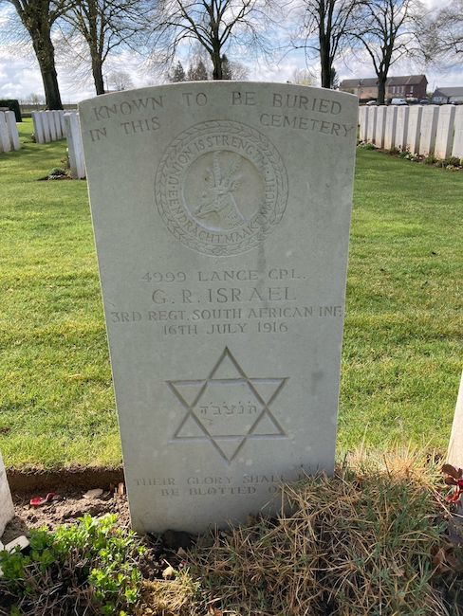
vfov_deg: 63.4
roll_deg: +0.8
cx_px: 232
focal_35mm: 28
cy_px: 308
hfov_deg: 49.8
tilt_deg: -20.9
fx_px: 499
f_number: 1.8
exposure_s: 1/857
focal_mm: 3.99
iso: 20
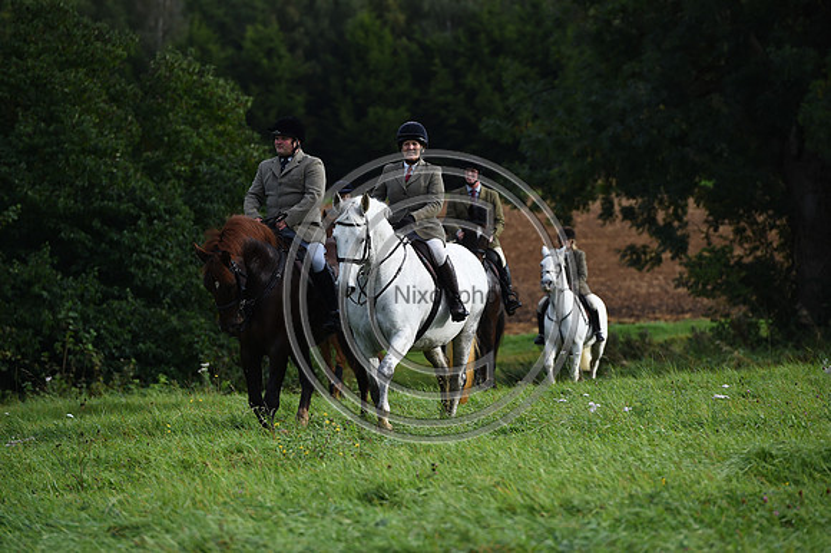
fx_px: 4614
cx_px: 416
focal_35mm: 200
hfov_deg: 10.3
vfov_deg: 6.9
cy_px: 276
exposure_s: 1/800
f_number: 5
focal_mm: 200
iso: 280
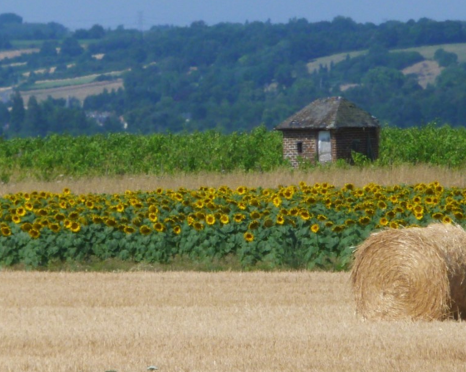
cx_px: 300
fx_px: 9044
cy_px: 198
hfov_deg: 3.0
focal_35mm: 656
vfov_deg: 2.4
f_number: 5.9
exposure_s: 1/400
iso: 100
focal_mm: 45
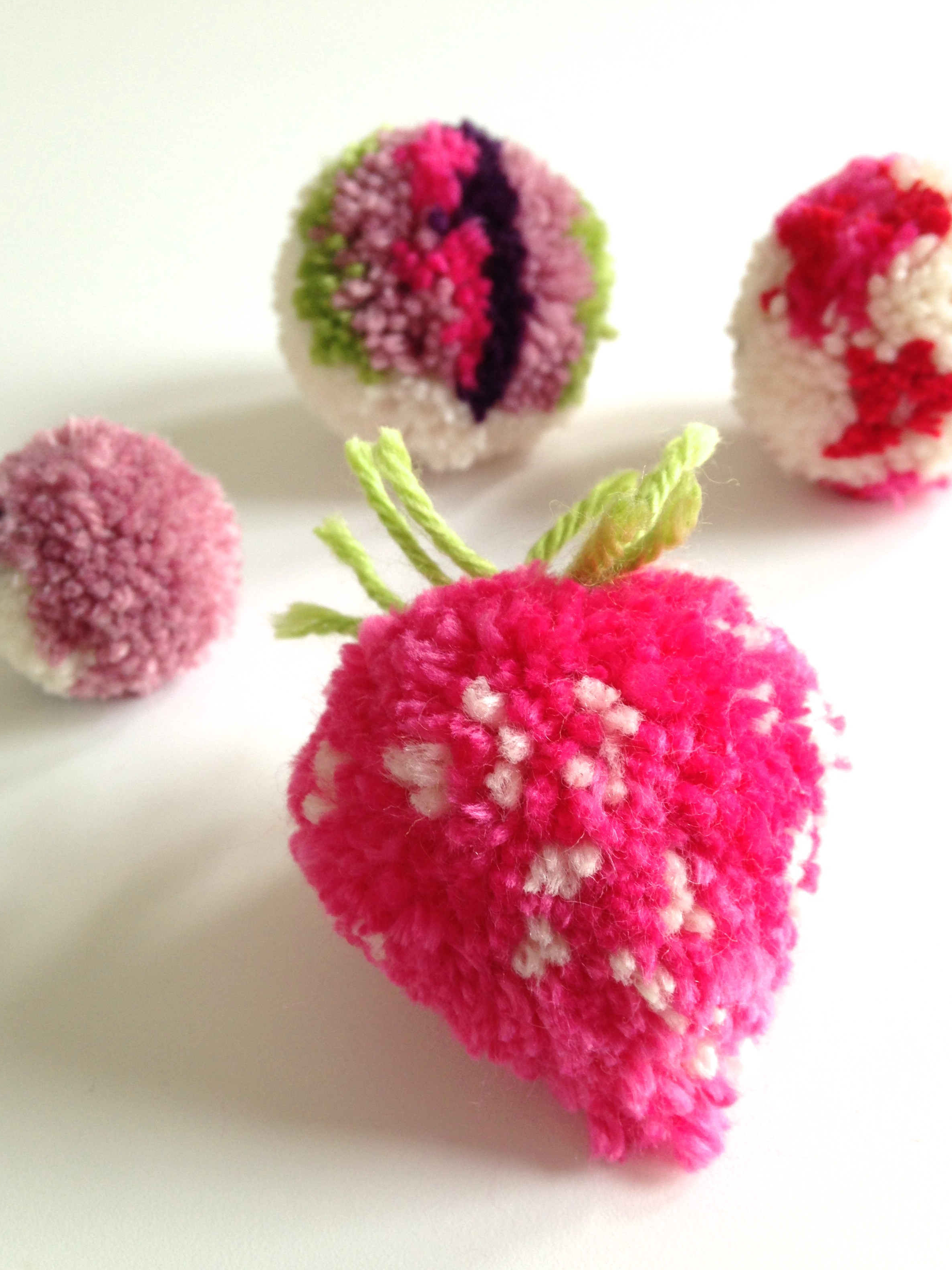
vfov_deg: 54.0
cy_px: 639
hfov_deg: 41.8
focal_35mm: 34
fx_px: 1247
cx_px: 478
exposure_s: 1/20
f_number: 2.4
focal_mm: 4.12
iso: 50
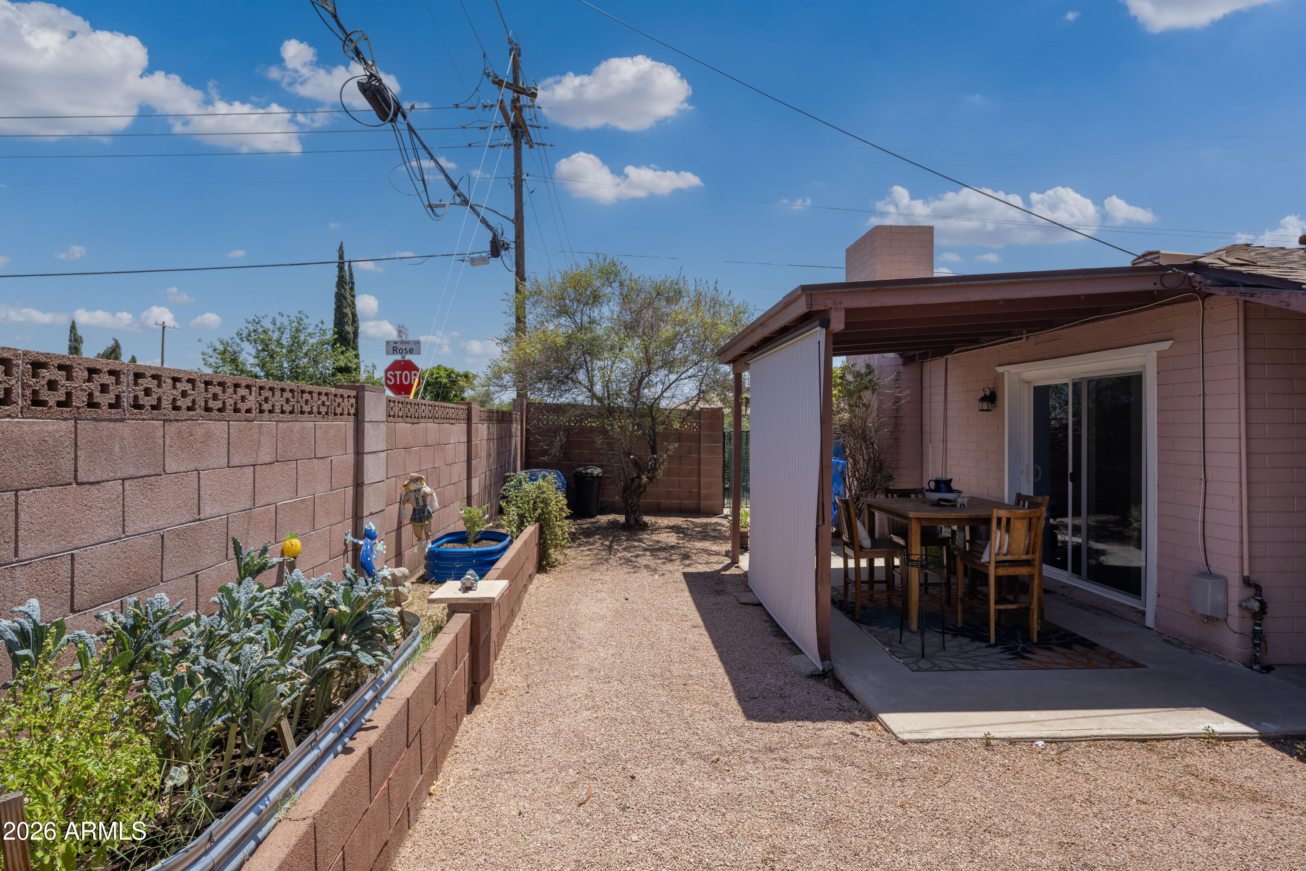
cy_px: 436
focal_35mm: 17
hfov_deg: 93.3
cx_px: 653
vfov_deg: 70.4
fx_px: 617
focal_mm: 17
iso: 125
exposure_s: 1/125
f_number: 8
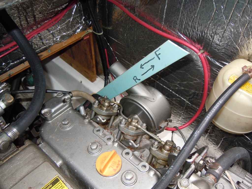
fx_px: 218
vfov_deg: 46.8
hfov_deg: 60.0
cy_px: 94
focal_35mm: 30
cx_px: 126
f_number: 3.5
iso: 200
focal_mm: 5.4
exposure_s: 1/30
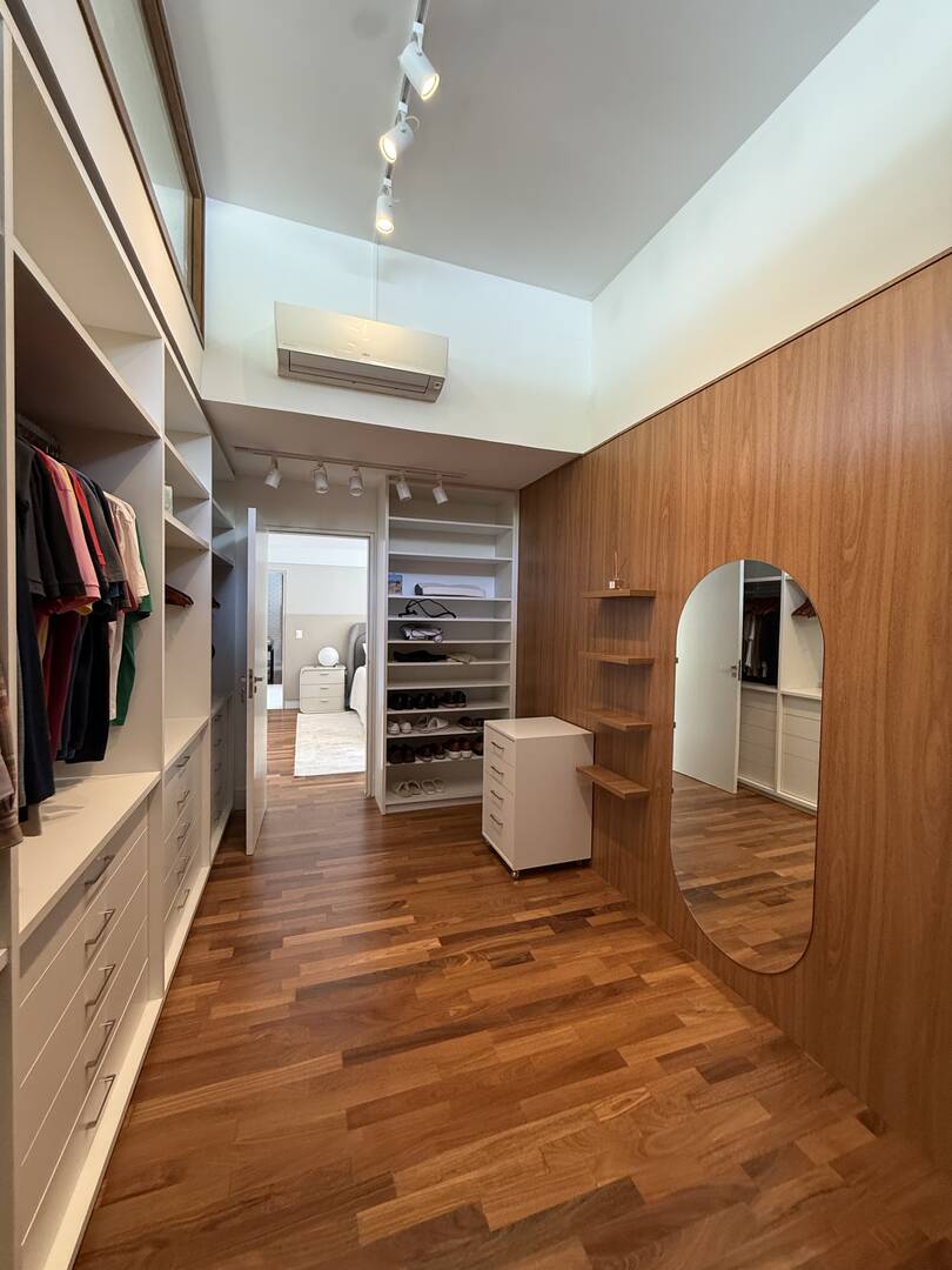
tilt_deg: +0.1
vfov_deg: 102.1
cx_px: 476
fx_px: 513
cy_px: 635
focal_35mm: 14
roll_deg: -1.5
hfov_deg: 85.7
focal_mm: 2.22
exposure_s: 1/120
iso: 250
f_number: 2.2
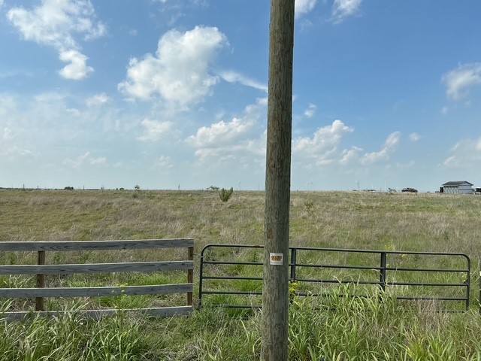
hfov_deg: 61.7
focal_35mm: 29
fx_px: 403
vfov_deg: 48.2
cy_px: 180
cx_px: 240
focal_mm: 3
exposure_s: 1/2801
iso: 25
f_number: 1.8
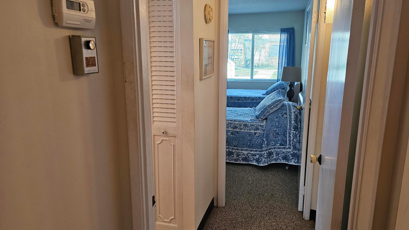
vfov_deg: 44.4
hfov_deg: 71.9
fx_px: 282
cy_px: 118
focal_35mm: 26
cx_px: 211
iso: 250
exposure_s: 1/120
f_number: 1.7
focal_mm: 6.3
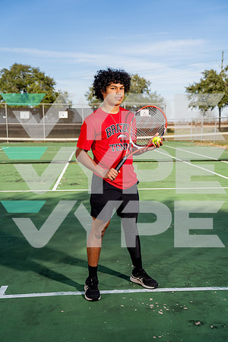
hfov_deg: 29.2
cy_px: 171
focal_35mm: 46
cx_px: 114
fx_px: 437
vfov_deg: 42.7
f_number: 4
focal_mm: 46
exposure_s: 1/1250
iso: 100
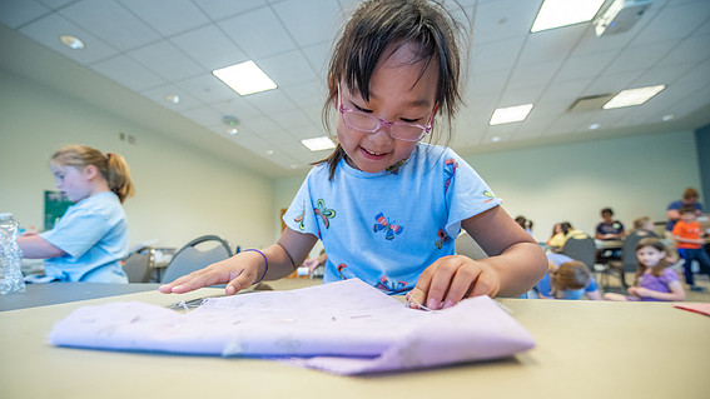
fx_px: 282
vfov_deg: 70.1
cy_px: 231
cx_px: 353
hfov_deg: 103.0
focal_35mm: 15
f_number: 2.8
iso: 1250
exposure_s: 1/400
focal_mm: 14
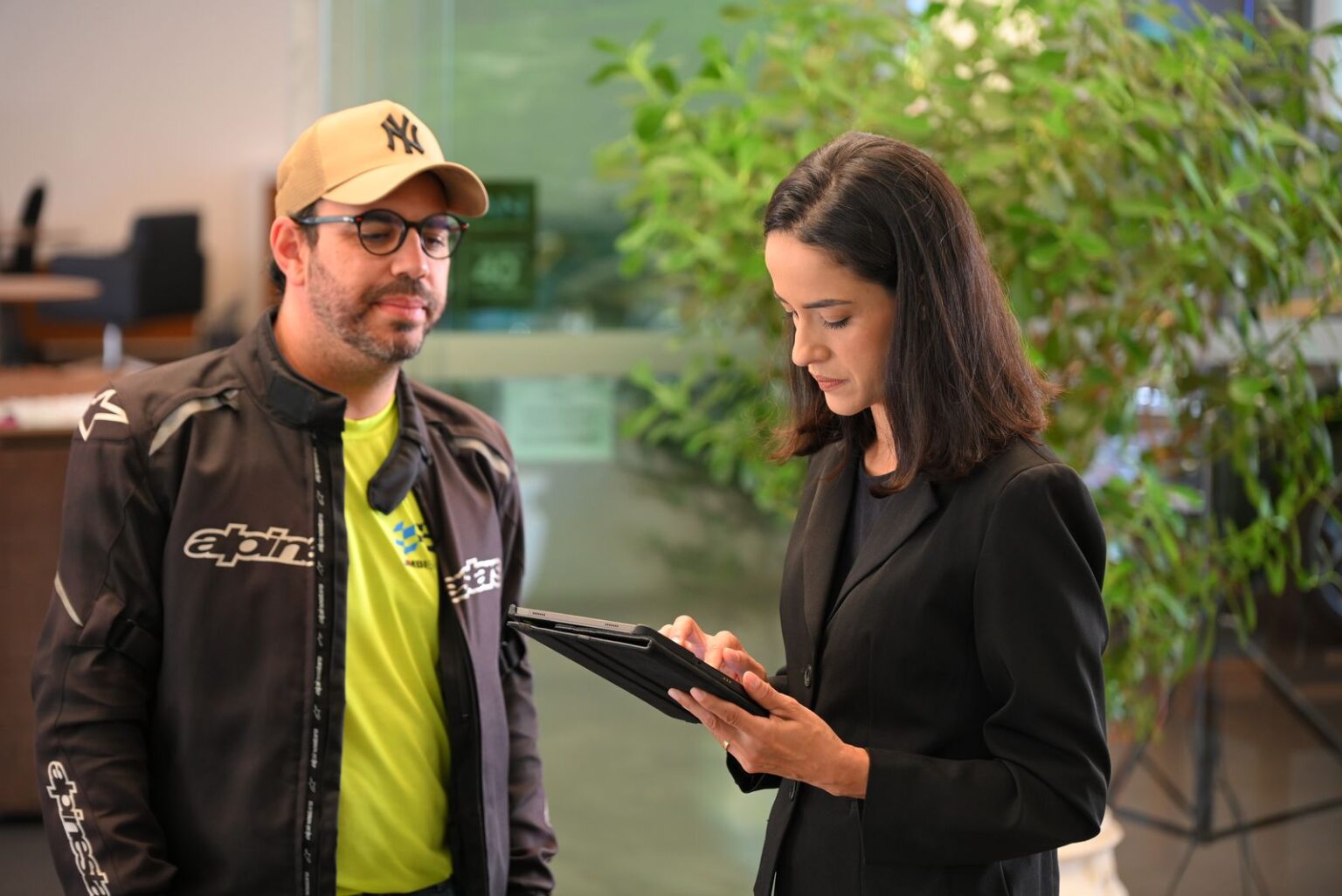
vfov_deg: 12.5
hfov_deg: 18.6
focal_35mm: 110
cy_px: 448
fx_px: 4103
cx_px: 671
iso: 800
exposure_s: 1/100
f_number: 4
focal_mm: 110
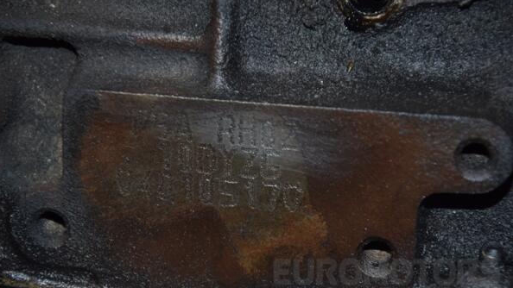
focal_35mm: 167
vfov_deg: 7.3
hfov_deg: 12.9
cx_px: 257
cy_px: 157
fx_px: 2265
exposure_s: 1/60
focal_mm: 105
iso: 800
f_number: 5.6
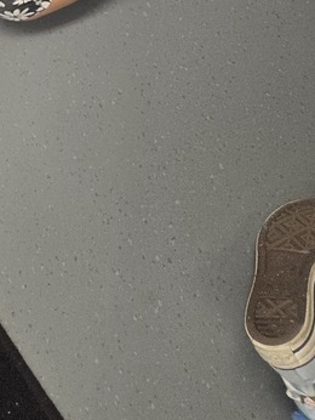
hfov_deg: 19.2
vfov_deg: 24.0
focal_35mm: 68
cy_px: -164
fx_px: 824
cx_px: -145
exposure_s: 1/120
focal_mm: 5.4
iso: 200
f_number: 1.8
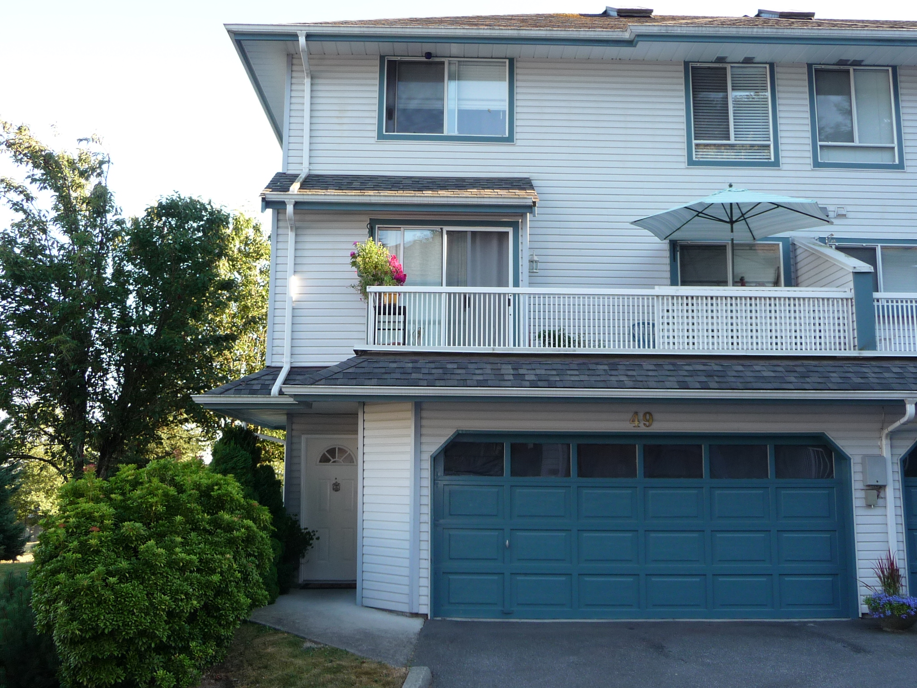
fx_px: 927
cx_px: 458
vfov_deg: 40.7
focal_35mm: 35
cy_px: 344
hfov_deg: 52.6
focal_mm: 4.7
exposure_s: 1/100
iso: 100
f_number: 3.3
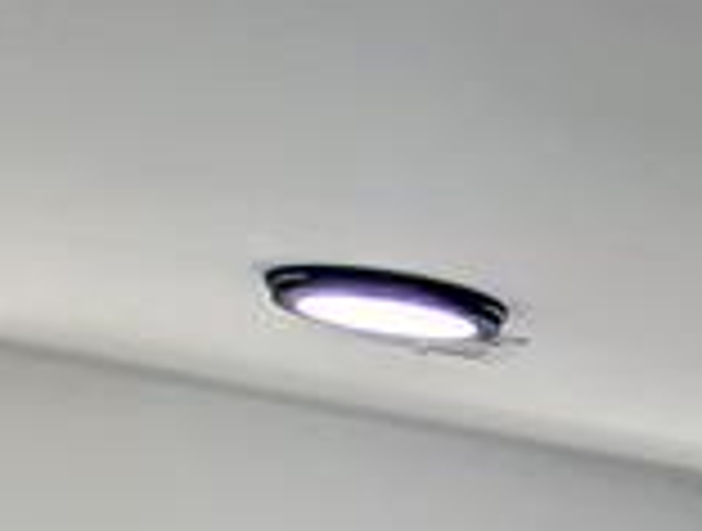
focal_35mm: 157
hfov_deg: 10.8
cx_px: 1647
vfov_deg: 8.3
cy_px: 1487
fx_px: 3194
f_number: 1.85
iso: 51
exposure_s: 1/190
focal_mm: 6.81
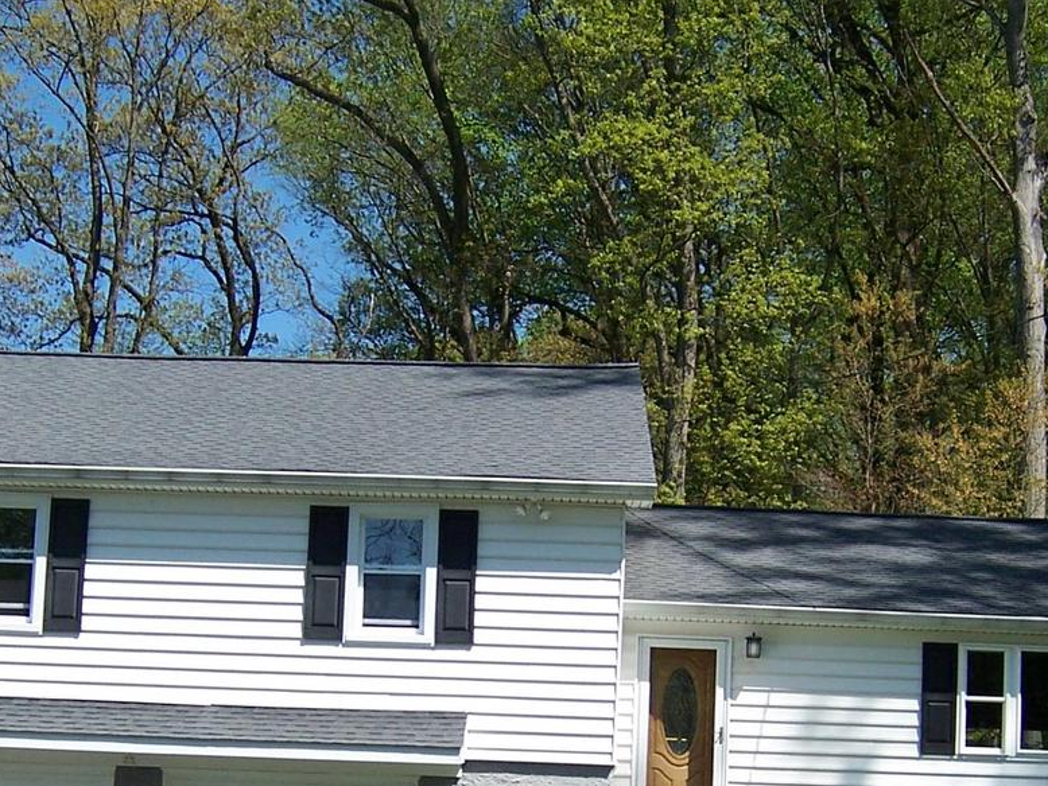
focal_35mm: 74
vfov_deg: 19.5
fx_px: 2241
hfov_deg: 26.3
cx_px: 511
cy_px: 715
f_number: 4
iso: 80
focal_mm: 6.7
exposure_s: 1/750
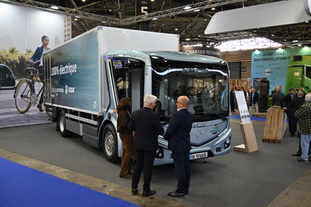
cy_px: 104
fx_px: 289
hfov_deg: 56.5
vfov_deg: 39.4
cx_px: 156
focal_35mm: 34
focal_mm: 33.5
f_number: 6.3
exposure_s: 1/160
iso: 640
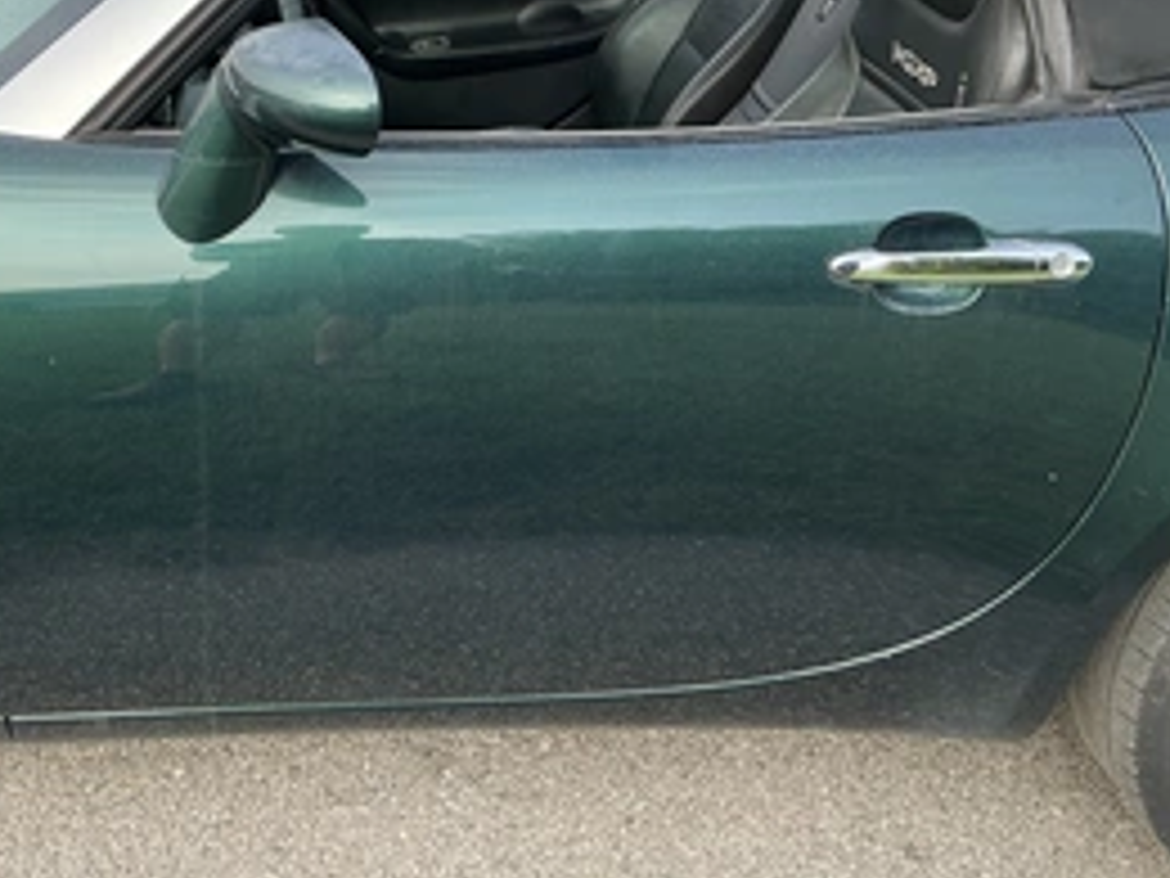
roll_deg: -2.9
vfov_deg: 33.2
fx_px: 1453
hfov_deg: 43.5
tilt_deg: -23.9
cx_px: 436
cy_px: 261
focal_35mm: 43
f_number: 1.8
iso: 25
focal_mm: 3
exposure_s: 1/324
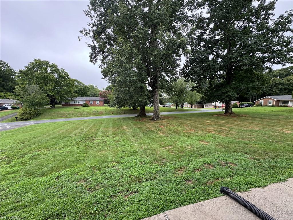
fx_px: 119
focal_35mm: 14
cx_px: 146
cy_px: 110
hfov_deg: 102.1
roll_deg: -0.8
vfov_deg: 85.7
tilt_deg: -7.0
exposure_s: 1/148
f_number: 2.2
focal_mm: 2.22
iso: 40
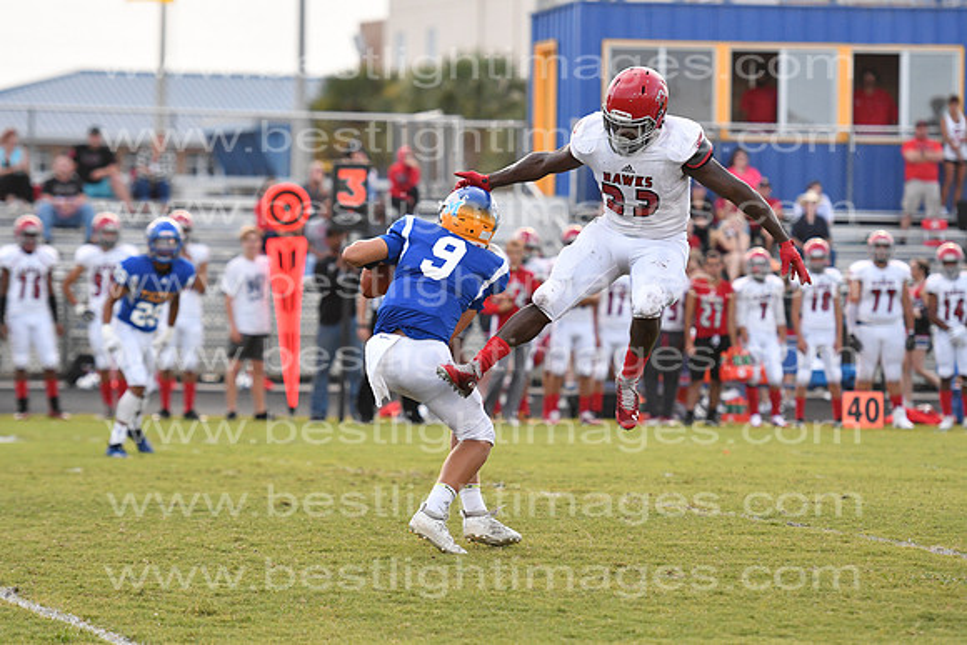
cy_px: 322
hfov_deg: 9.5
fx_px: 5843
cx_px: 484
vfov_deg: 6.3
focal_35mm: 218
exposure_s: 1/1000
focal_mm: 145
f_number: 3.2
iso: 1600
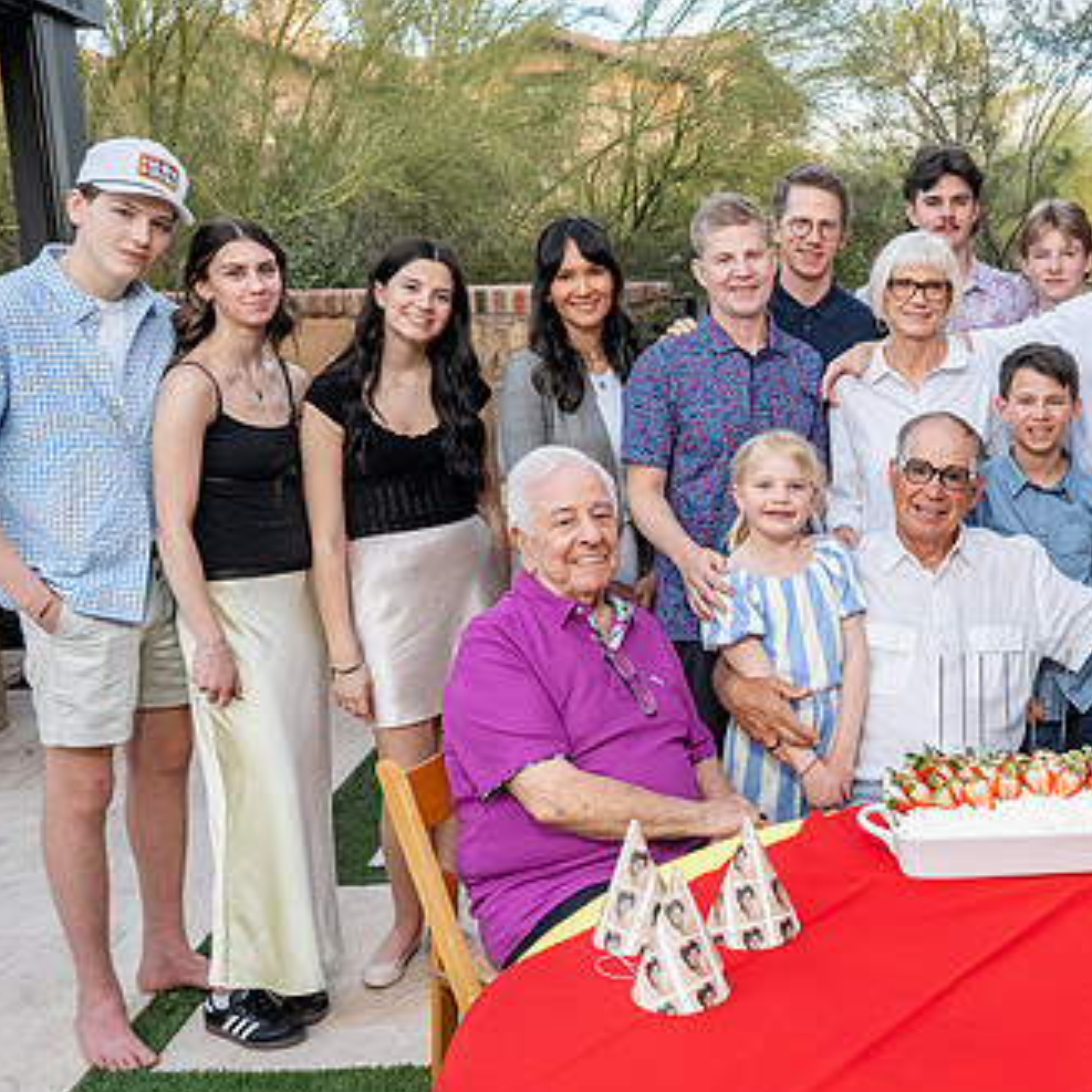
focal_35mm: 39
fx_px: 1392
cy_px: 506
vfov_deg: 42.8
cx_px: 850
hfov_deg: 41.3
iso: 1250
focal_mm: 26
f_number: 8
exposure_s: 1/160
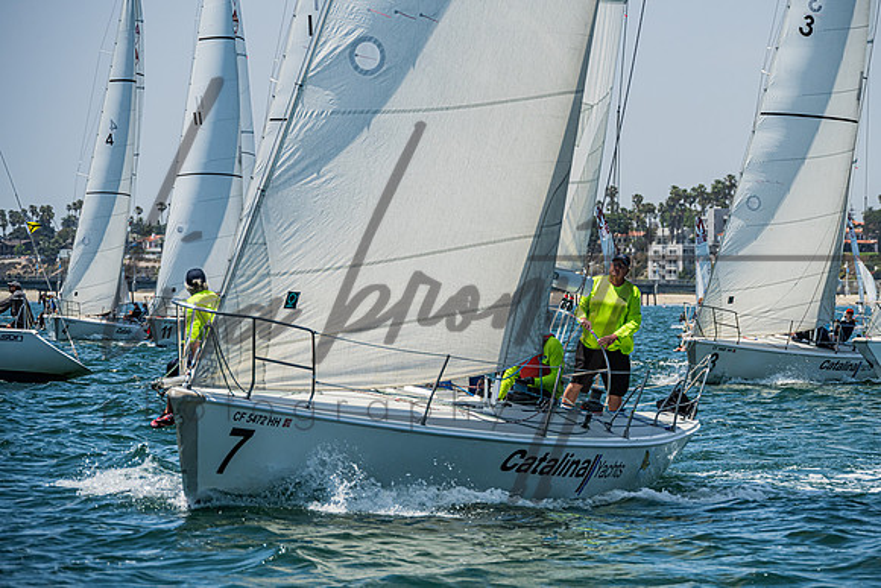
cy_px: 262
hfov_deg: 9.2
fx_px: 5478
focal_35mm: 224
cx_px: 491
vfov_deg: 6.1
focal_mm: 200
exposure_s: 1/1600
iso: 400
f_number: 8
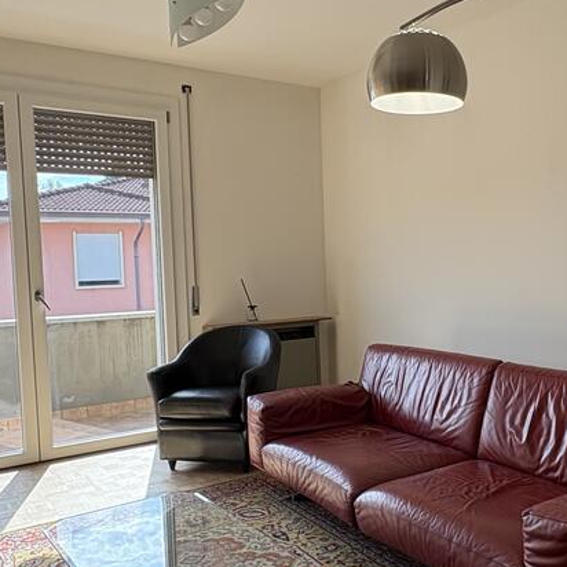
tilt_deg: -2.6
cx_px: 420
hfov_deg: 44.6
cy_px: 303
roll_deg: +1.1
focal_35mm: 36
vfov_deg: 46.0
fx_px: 667
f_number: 2.2
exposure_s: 1/214
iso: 64
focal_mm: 2.22
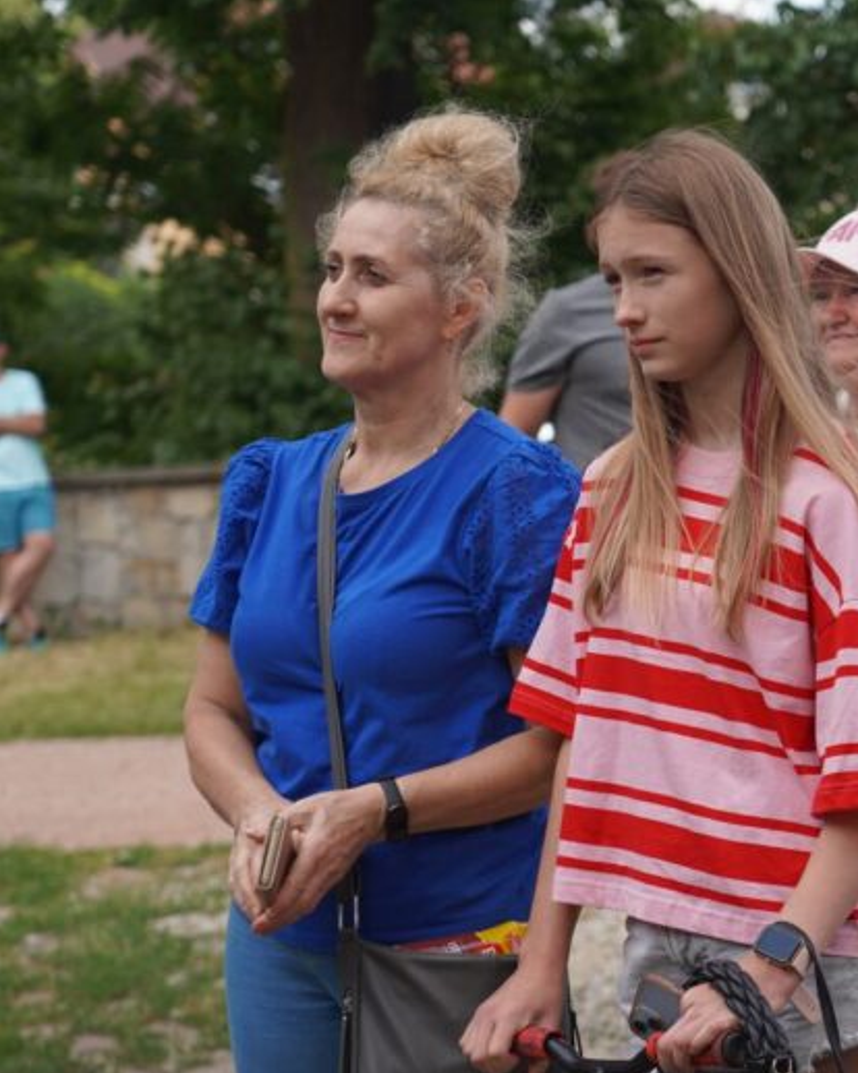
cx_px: 860
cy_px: 571
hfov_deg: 13.0
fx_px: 3716
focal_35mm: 117
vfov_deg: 16.4
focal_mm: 63
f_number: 4
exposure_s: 1/250
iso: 100
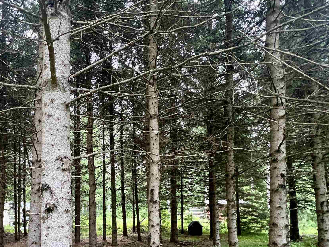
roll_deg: +1.0
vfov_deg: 53.1
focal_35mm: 24
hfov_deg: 68.1
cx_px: 93
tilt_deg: +3.4
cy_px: 198
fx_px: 228
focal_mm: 1.57
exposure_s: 1/64
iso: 250
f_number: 1.8
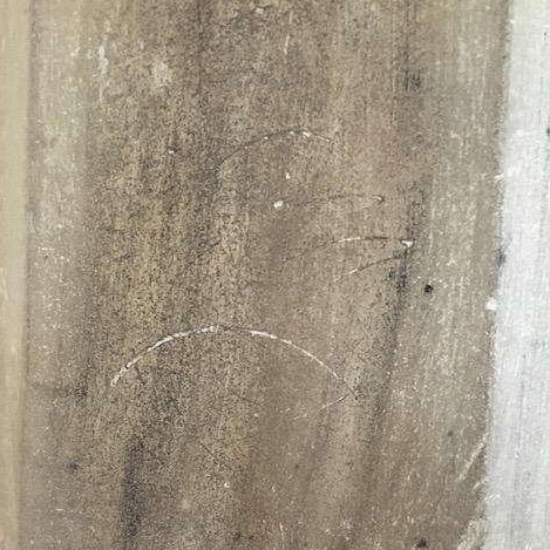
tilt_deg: -2.9
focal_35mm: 35
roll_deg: -1.8
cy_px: 332
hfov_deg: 47.2
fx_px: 629
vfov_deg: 46.9
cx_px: 270
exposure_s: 1/17
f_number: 2.2
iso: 320
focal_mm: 4.15
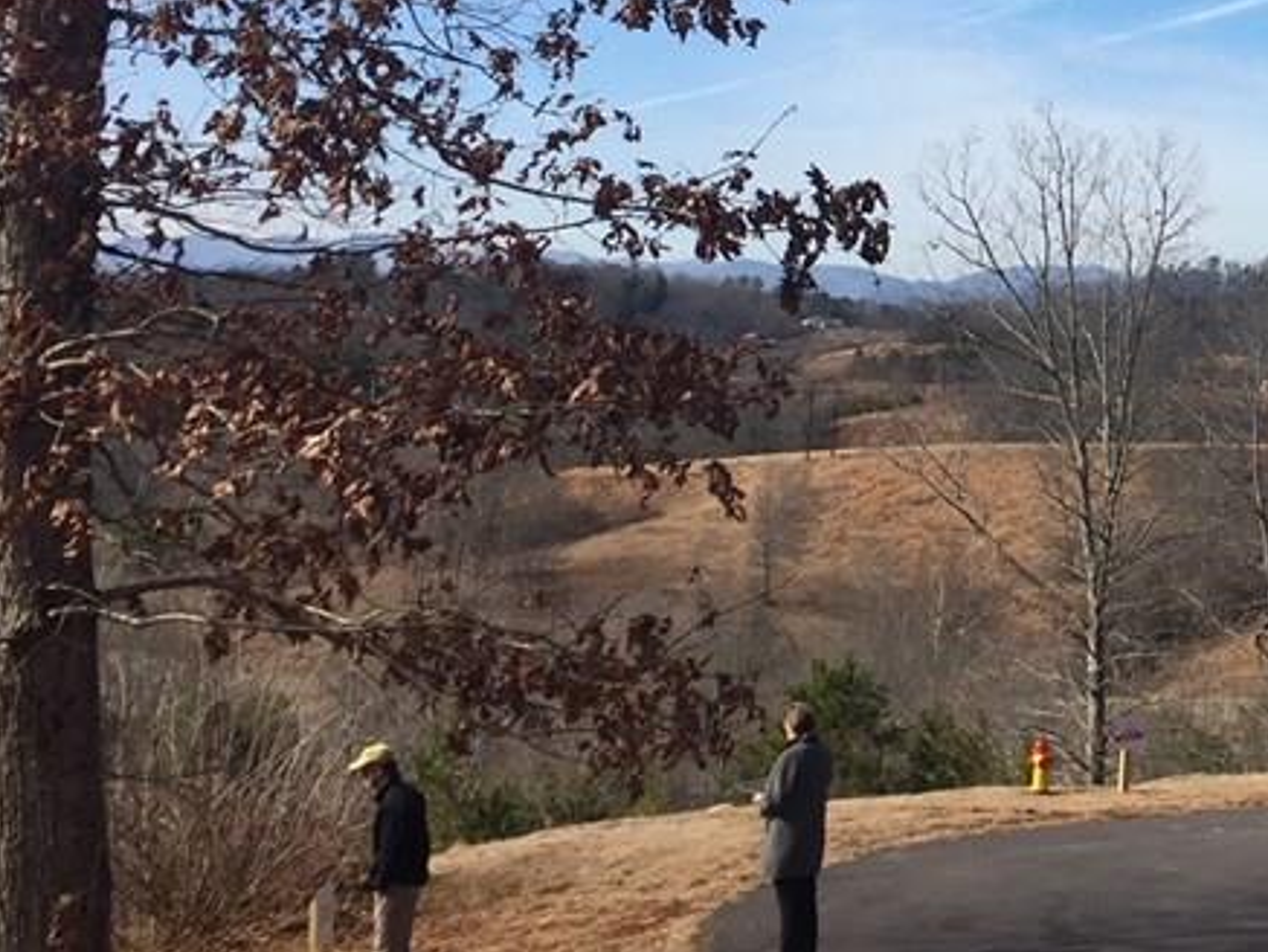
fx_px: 2492
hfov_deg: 26.6
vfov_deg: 20.7
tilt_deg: +9.1
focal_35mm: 68
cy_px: -61
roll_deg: -1.8
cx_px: 1341
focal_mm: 4.15
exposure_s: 1/2083
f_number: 2.2
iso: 32
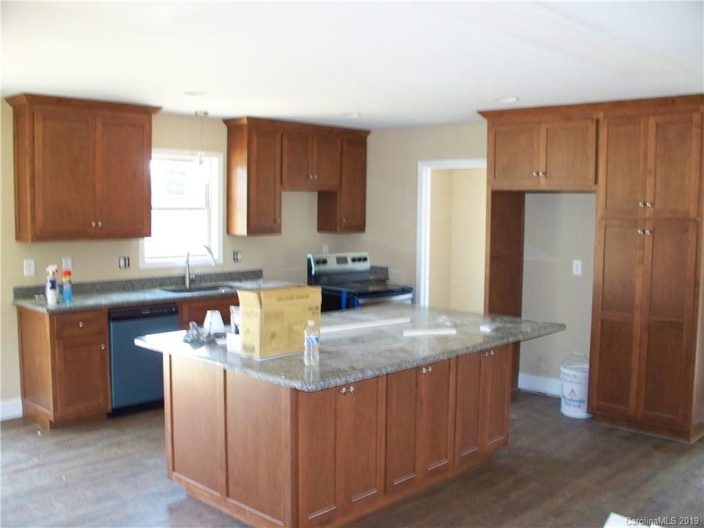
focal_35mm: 36
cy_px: 264
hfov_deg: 51.4
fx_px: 732
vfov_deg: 39.7
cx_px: 352
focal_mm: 7.54
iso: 320
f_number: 2.8
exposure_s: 1/40
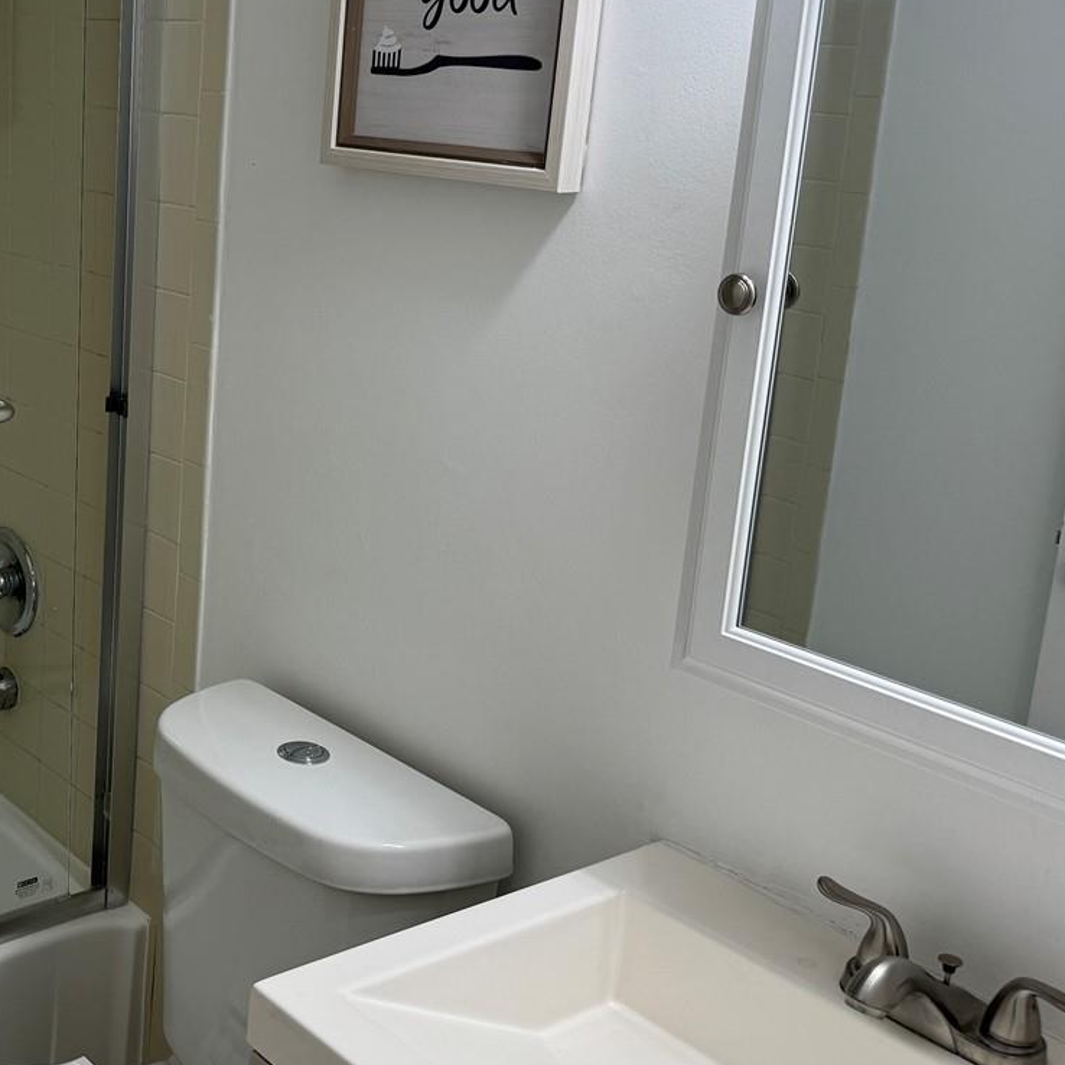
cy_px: 457
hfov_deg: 34.9
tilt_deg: -14.9
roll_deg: -1.6
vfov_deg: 36.7
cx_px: 128
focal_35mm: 46
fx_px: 1601
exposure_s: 1/169
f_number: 1.78
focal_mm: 6.86
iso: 64
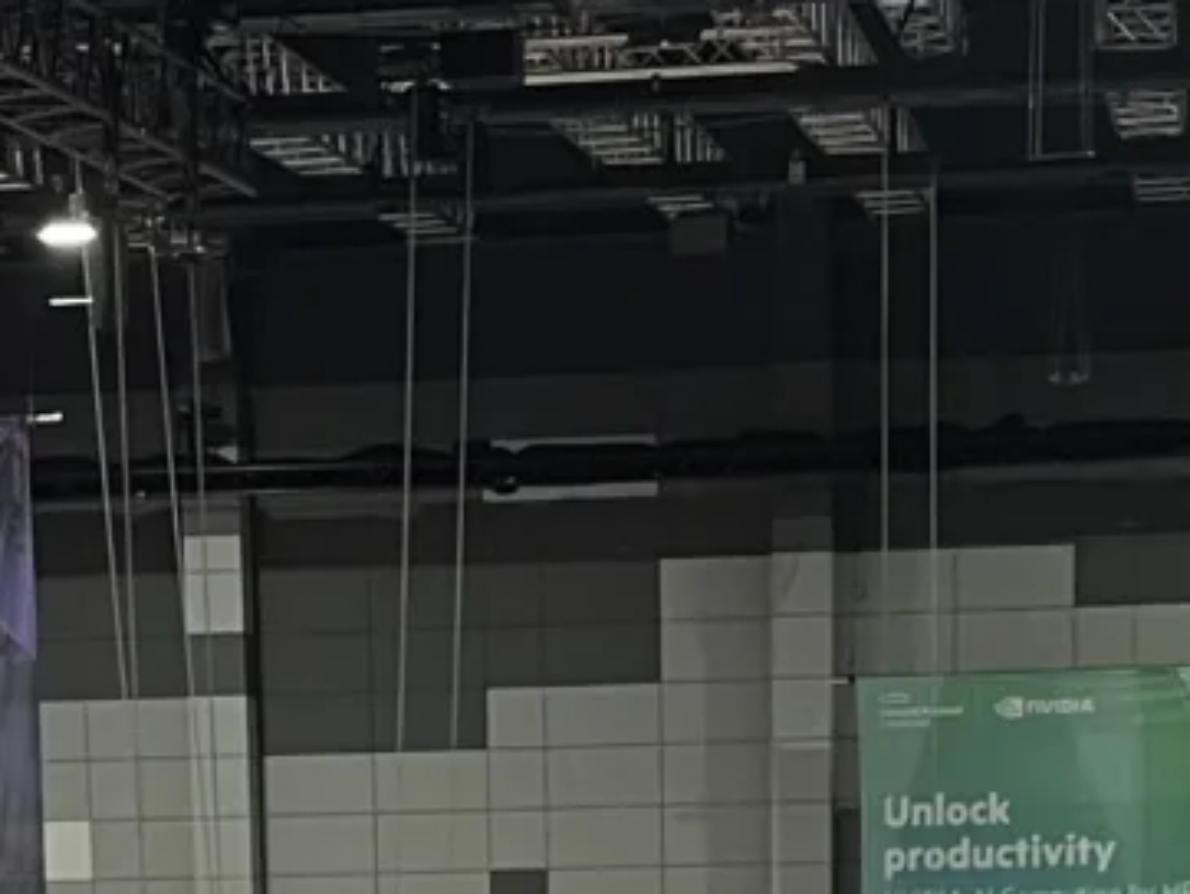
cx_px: 431
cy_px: 2146
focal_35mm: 147
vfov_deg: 9.1
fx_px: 5057
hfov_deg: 13.4
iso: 100
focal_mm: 5.1
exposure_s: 1/50
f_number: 1.6
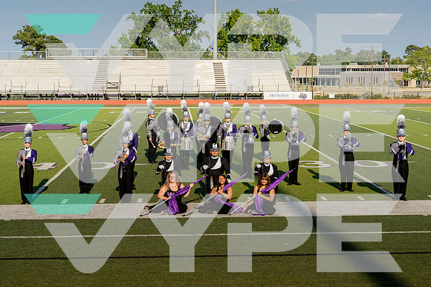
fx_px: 749
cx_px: 223
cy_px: 139
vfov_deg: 21.7
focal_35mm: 63
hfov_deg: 32.1
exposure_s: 1/400
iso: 200
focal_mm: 60
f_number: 8
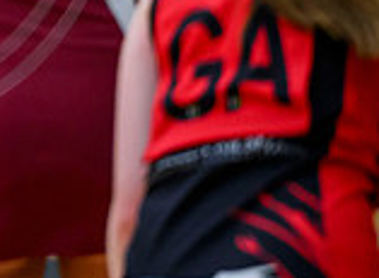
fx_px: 11780
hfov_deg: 1.8
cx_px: -495
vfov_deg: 1.3
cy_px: -110
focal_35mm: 1085
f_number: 2.8
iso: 2500
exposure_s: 1/800
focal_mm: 200
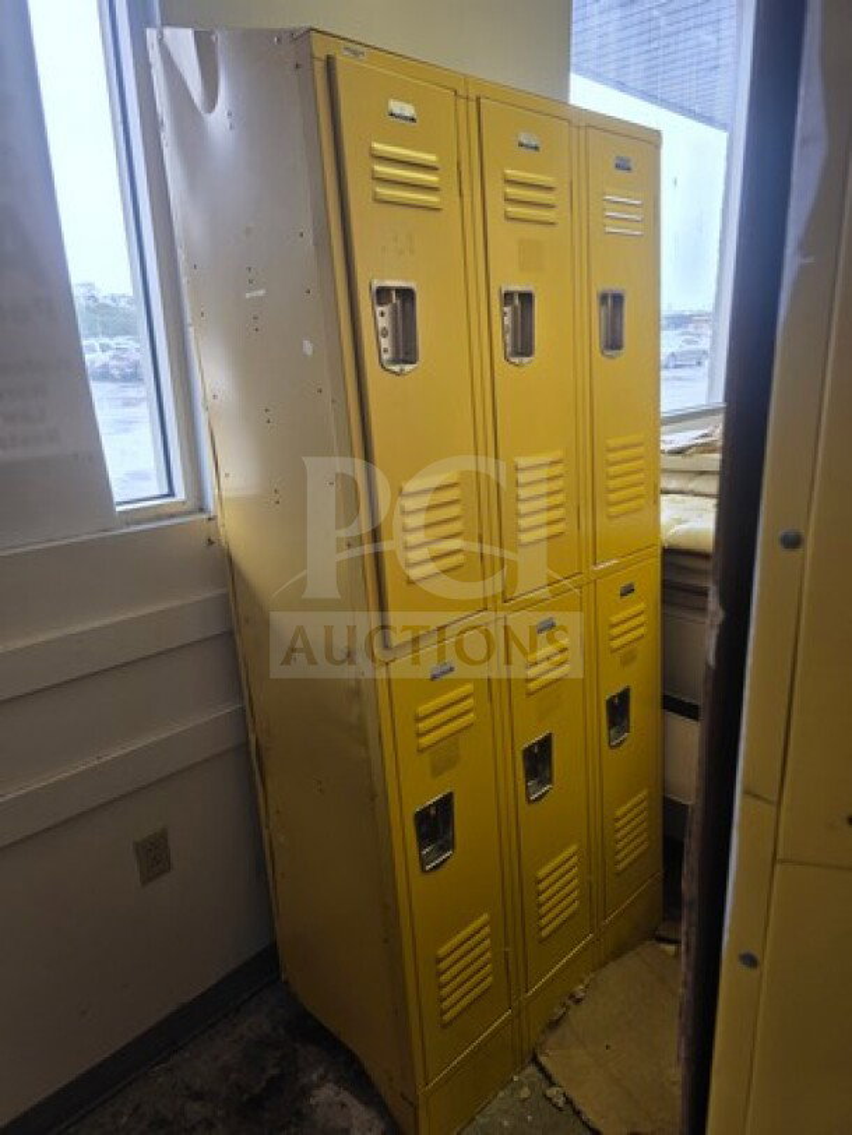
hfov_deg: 58.9
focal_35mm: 23
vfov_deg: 73.9
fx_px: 755
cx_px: 426
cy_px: 568
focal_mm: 6.3
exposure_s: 1/120
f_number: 1.7
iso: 64
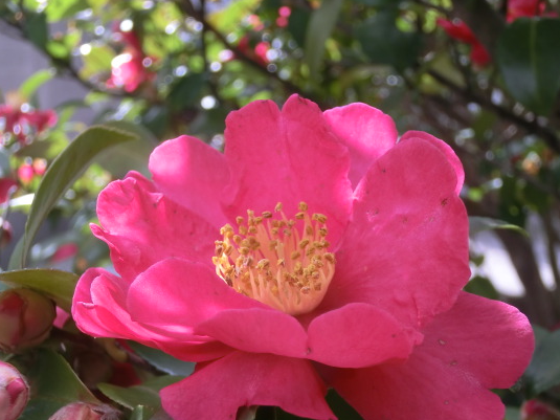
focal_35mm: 61
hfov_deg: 31.7
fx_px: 987
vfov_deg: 24.0
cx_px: 291
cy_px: 239
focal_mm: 9.09
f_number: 4.4
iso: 80
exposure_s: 1/160
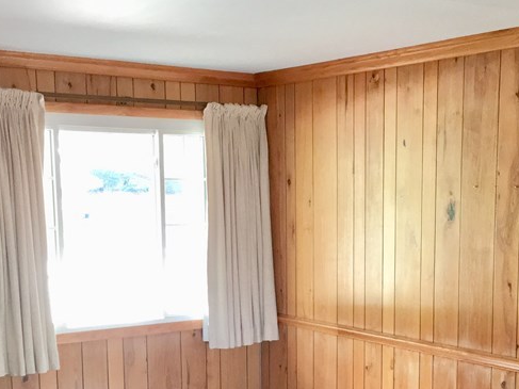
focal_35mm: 61
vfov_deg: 23.6
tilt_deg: -7.5
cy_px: 323
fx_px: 914
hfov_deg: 31.4
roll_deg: +0.0
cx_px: 345
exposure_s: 1/30
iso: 160
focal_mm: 4.15
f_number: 2.2
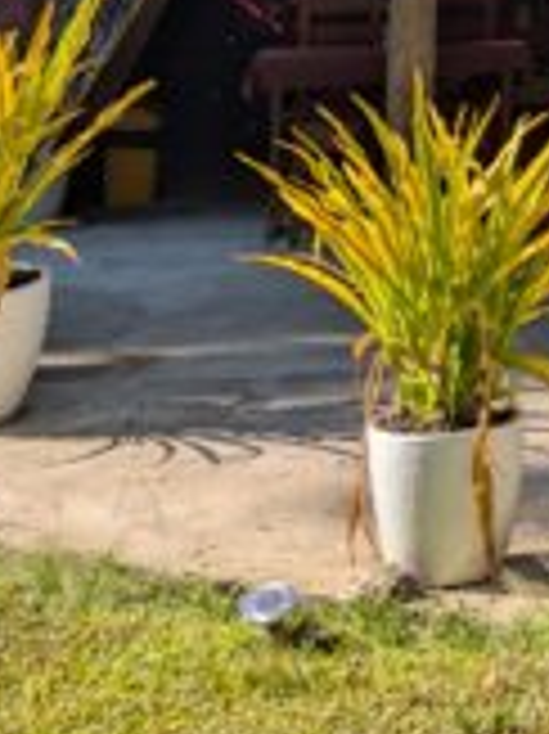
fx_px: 2393
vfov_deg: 15.5
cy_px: -495
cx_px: 1012
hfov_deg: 12.0
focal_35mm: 113
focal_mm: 6.9
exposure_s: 1/782
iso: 20
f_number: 1.68
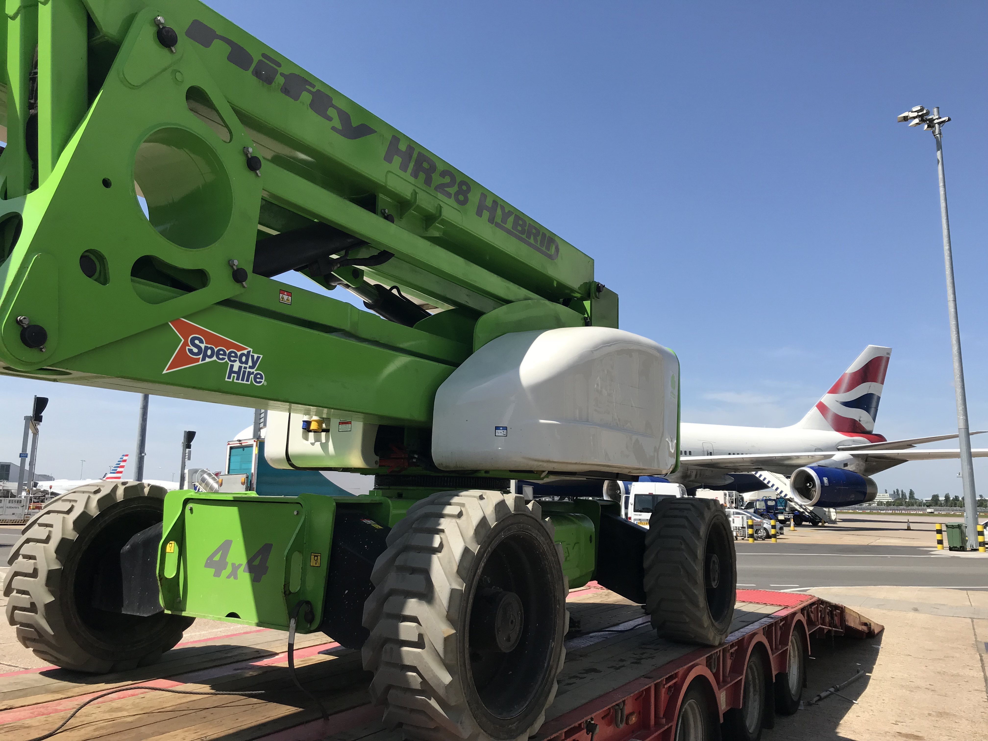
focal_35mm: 28
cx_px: 494
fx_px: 799
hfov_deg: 63.4
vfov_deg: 49.7
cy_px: 370
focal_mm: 3.99
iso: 20
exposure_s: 1/1996
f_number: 1.8
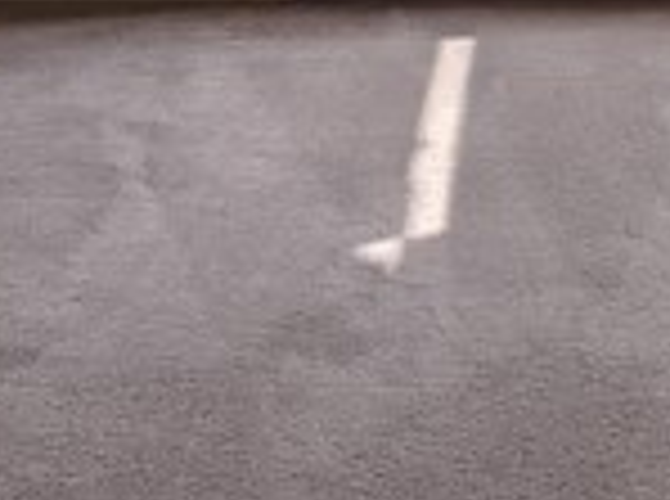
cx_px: 657
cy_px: -414
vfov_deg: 7.7
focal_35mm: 186
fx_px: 3591
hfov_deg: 10.6
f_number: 1.8
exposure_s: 1/903
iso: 54
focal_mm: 4.44
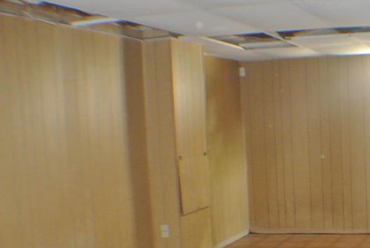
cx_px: 365
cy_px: 235
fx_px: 895
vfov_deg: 15.5
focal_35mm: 87
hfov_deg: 22.5
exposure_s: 1/8
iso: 1600
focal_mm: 15.7
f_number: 4.2
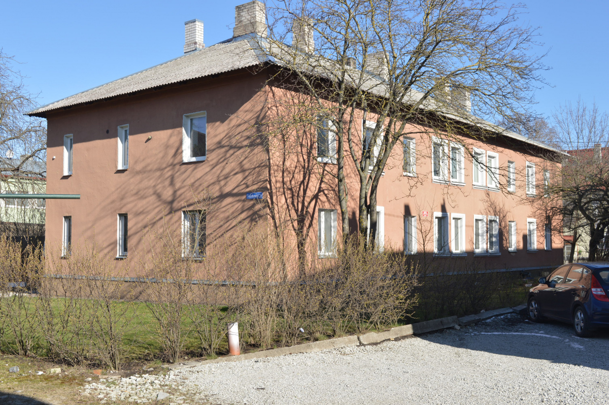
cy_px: 202
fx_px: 685
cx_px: 304
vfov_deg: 33.0
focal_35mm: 40
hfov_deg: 48.0
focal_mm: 27
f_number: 8
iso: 100
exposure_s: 1/200
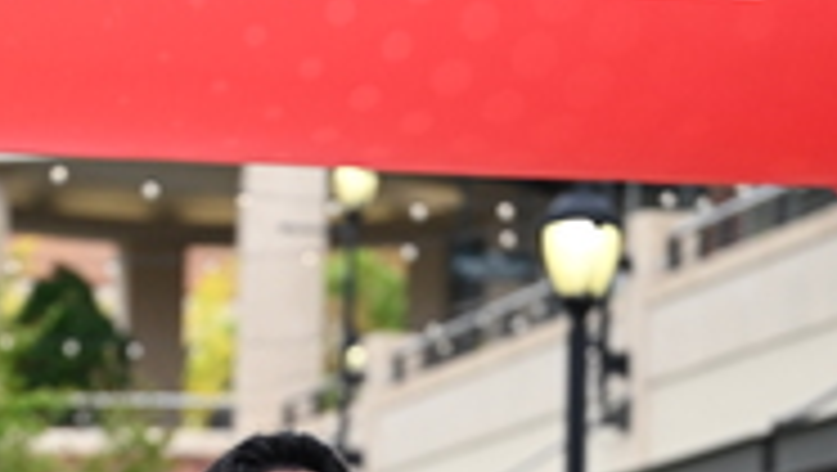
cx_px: 200
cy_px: 773
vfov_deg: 5.2
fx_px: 5153
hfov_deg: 9.3
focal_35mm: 232
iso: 640
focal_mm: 75
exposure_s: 1/2000
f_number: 2.8
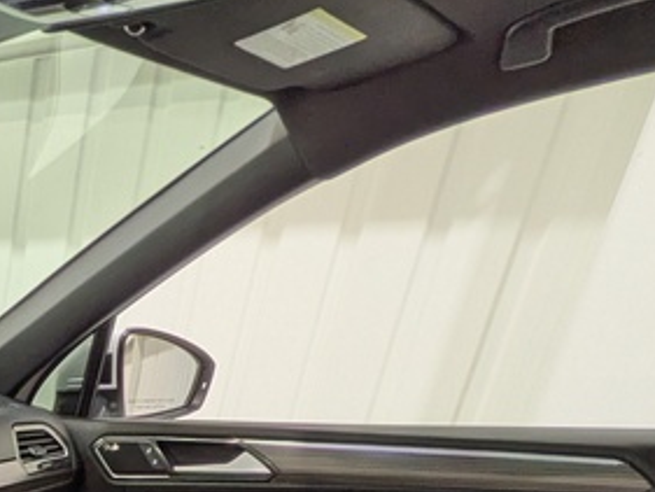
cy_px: 804
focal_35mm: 51
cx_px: -289
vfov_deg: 21.9
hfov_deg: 27.7
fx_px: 965
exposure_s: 1/24
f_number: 2.2
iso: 47
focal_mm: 1.83
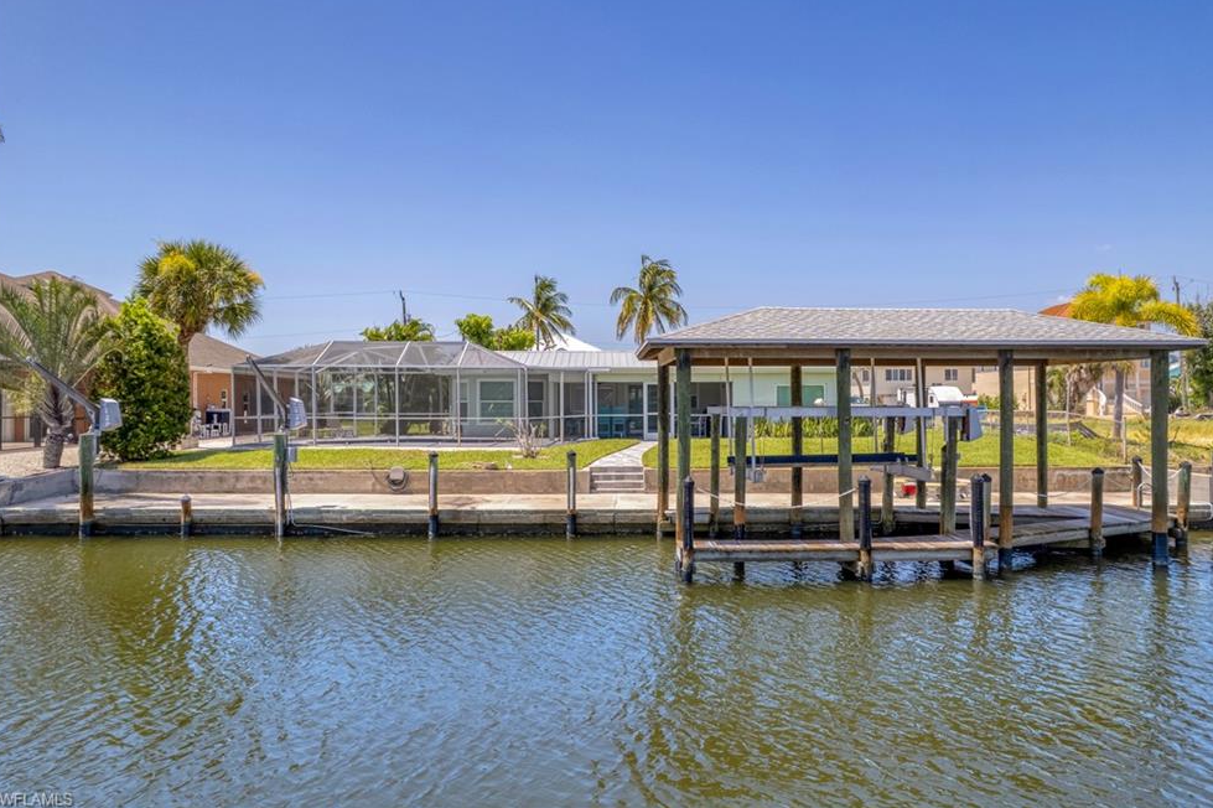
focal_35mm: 23
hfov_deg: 76.1
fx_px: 775
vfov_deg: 55.1
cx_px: 621
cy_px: 389
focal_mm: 8.4
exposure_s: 1/200
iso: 110
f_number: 2.8
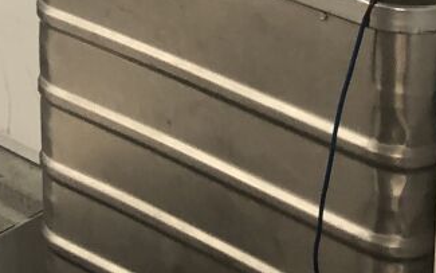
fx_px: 1735
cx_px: -82
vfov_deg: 8.4
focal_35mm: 146
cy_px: -339
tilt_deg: -10.0
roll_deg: +2.8
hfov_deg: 13.9
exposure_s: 1/25
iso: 32
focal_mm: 4
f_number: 1.8
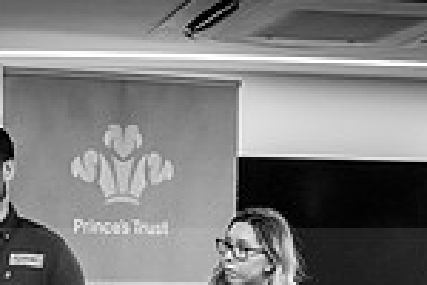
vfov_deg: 13.2
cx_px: 3
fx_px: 1127
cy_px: 491
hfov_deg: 20.8
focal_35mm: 95
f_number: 7.1
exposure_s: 1/125
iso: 6400
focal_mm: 24
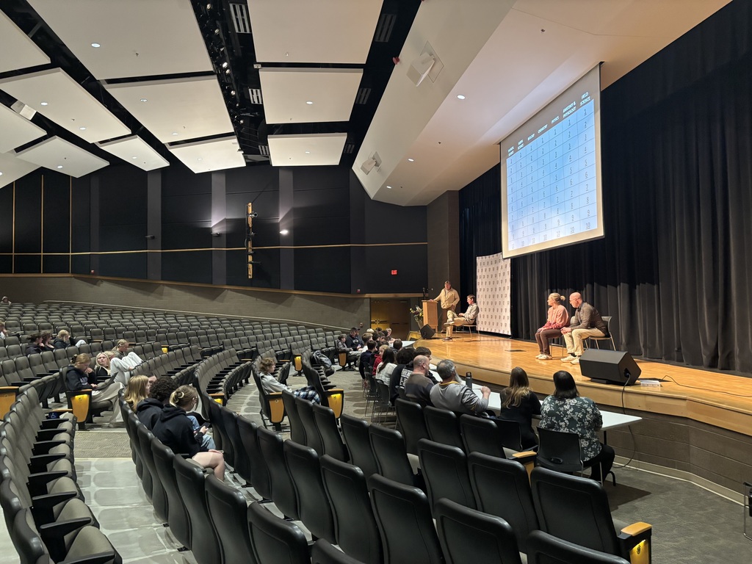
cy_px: 282
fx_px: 565
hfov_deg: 67.3
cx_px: 376
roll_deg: +0.4
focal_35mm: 26
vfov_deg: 53.1
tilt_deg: +2.4
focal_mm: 5.96
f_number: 1.6
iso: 500
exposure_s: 1/40
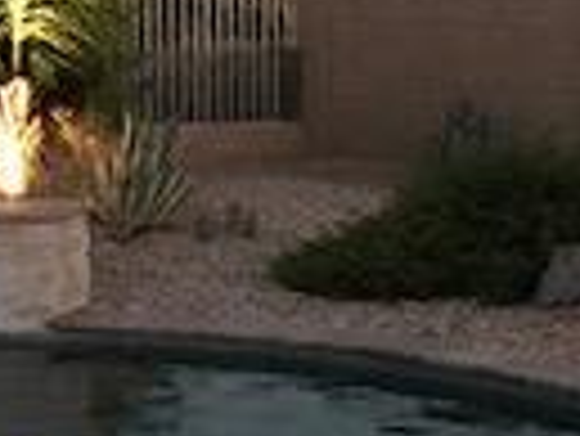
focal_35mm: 139
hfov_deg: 14.2
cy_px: 256
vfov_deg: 10.7
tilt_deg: -7.4
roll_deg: -0.3
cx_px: 297
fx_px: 2331
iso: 125
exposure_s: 1/4
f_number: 1.8
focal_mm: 3.99
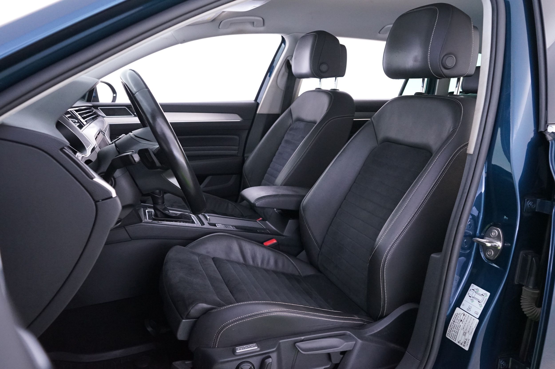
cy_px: 184
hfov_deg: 65.5
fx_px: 431
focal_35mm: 28
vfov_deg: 46.3
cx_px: 278
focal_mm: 28
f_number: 6.3
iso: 4000
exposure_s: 1/10
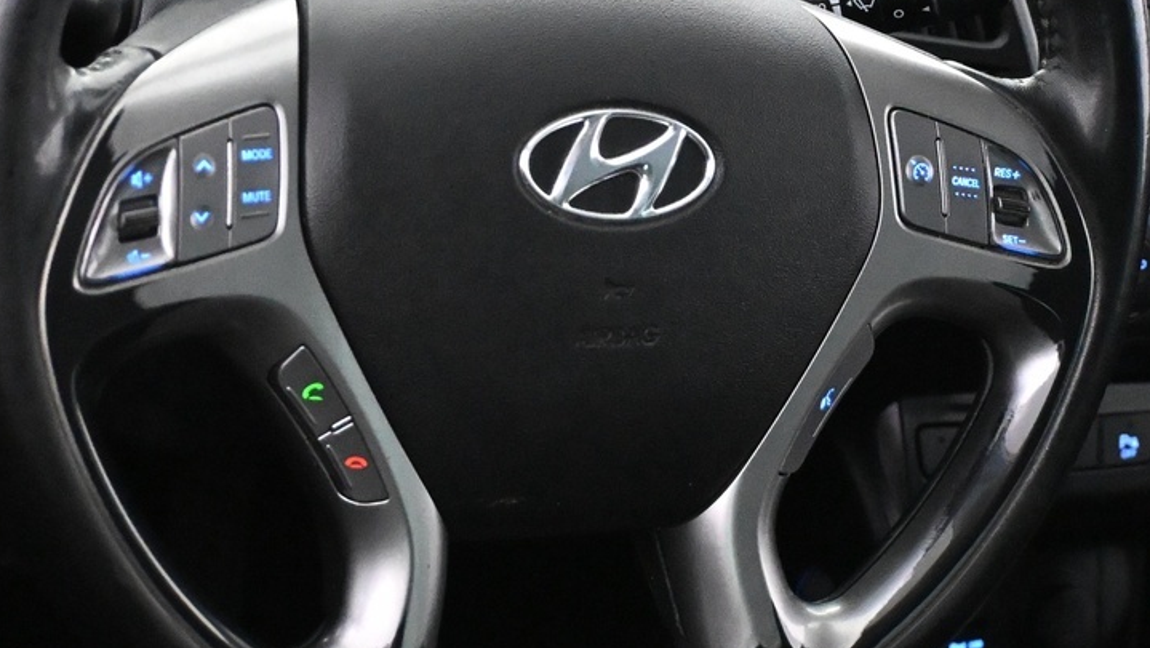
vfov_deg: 13.1
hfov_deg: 23.2
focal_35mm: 92
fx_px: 2806
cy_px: 99
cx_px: 549
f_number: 4.5
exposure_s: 1/60
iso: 8000
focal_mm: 26
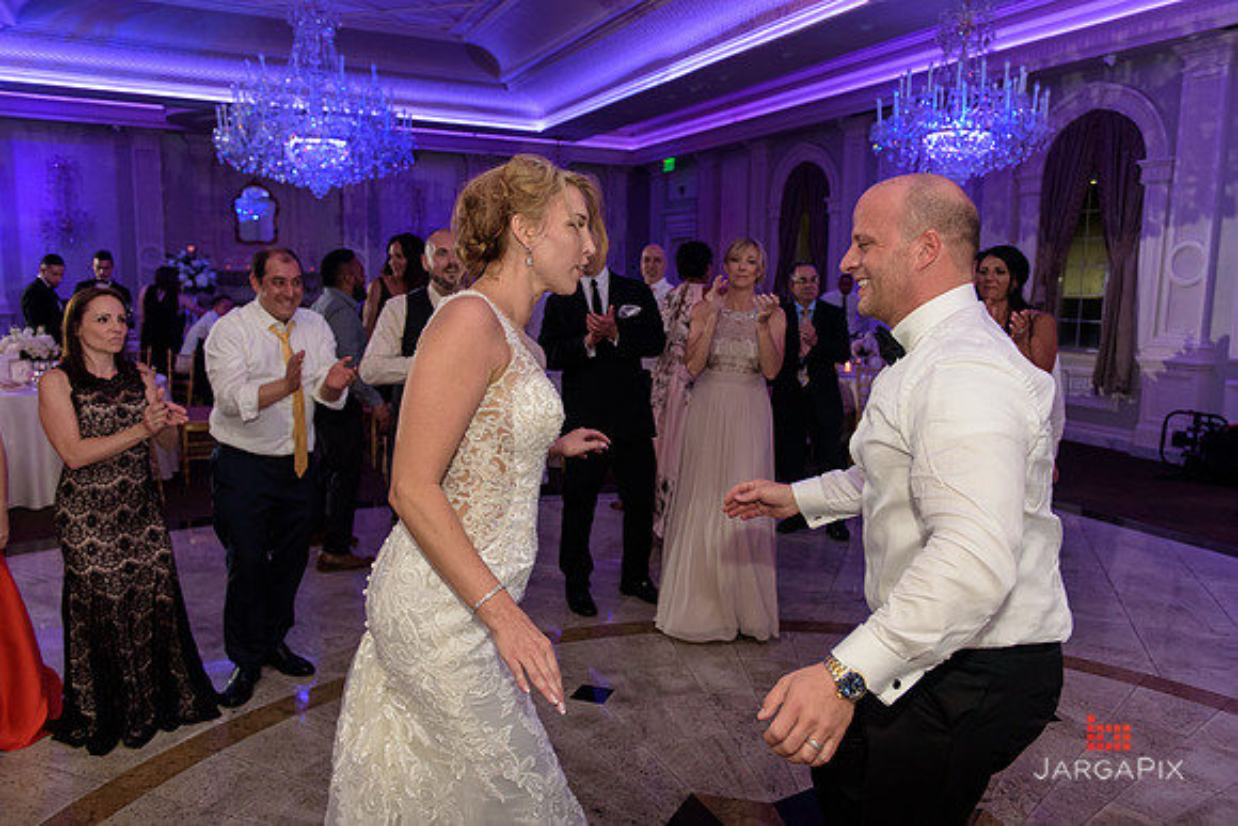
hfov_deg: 65.5
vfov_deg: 46.4
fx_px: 963
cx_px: 619
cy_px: 413
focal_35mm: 28
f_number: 3.2
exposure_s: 1/125
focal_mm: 28
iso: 1600
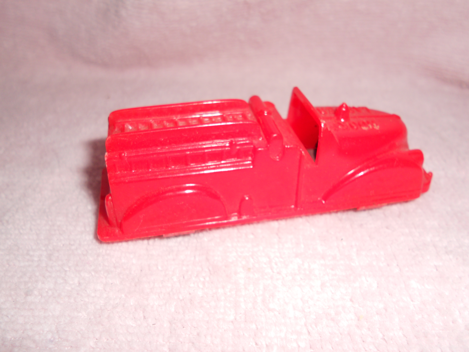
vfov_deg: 44.2
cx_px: 234
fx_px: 434
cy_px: 176
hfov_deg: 56.8
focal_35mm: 32
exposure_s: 1/25
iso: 80
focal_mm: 5.8
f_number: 8.8
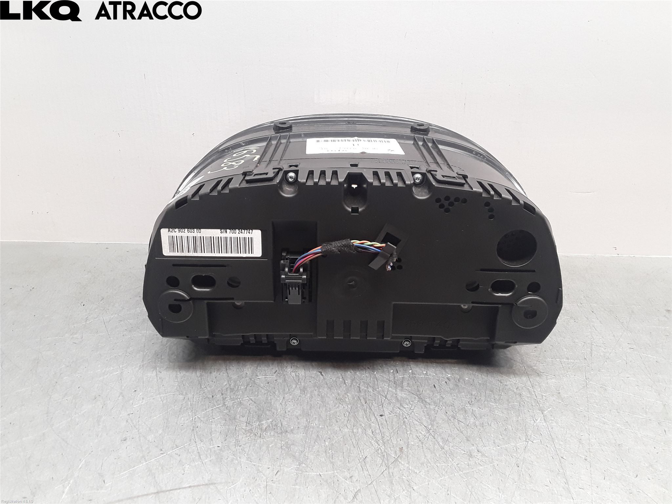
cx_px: 336
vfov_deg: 49.7
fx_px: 544
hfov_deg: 63.4
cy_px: 252
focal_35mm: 28
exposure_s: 1/50
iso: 80
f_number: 1.9
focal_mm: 2.91
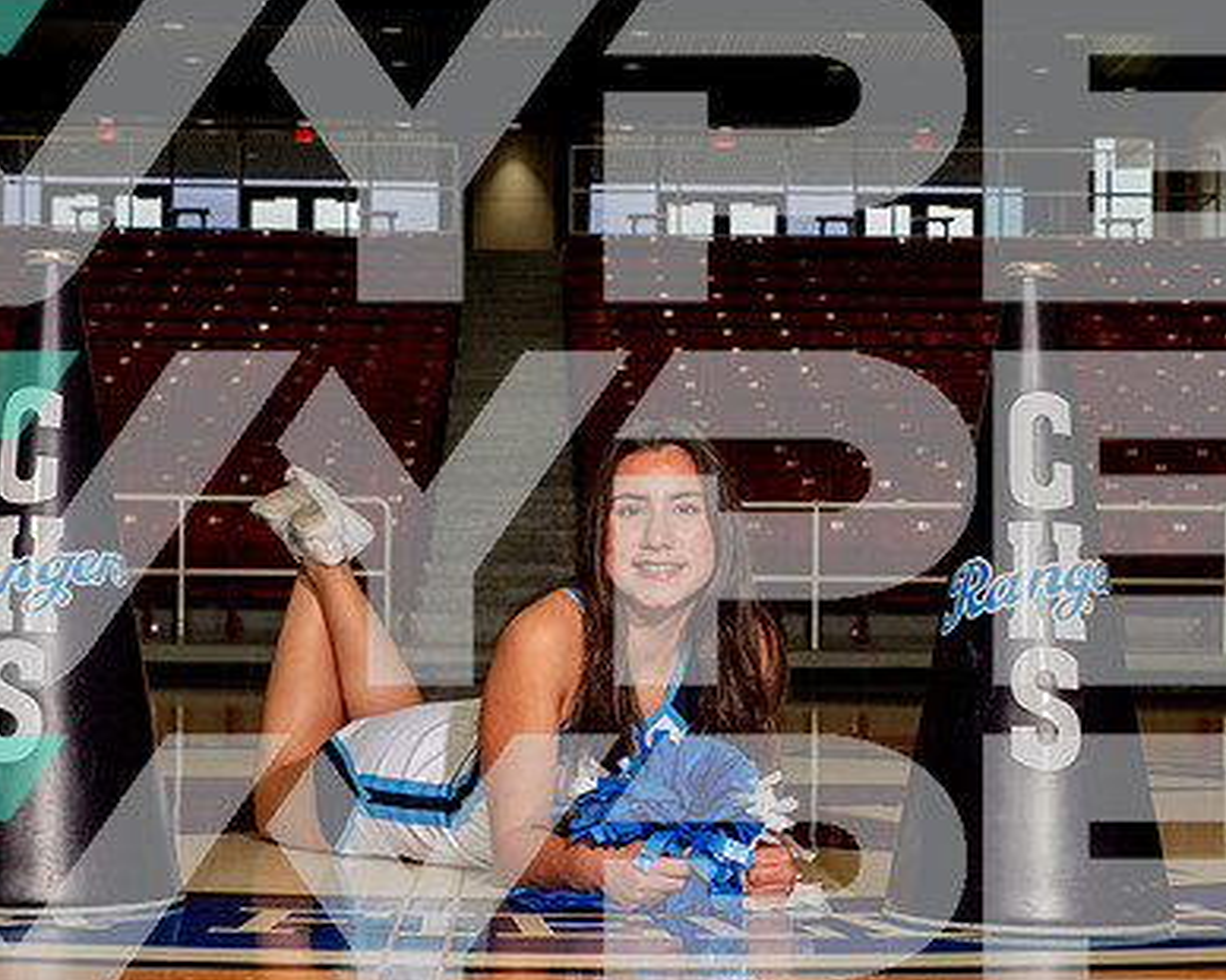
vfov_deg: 21.0
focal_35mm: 73
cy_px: 520
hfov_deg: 26.1
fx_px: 2647
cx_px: 553
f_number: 7.1
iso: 800
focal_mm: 52
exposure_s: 1/320
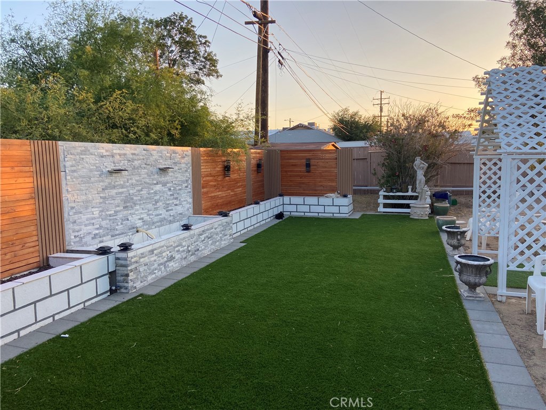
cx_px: 273
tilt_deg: -4.2
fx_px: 410
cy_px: 205
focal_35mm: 26
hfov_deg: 67.3
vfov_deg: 53.1
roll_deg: +1.2
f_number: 1.8
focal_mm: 4.25
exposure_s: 1/382
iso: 32
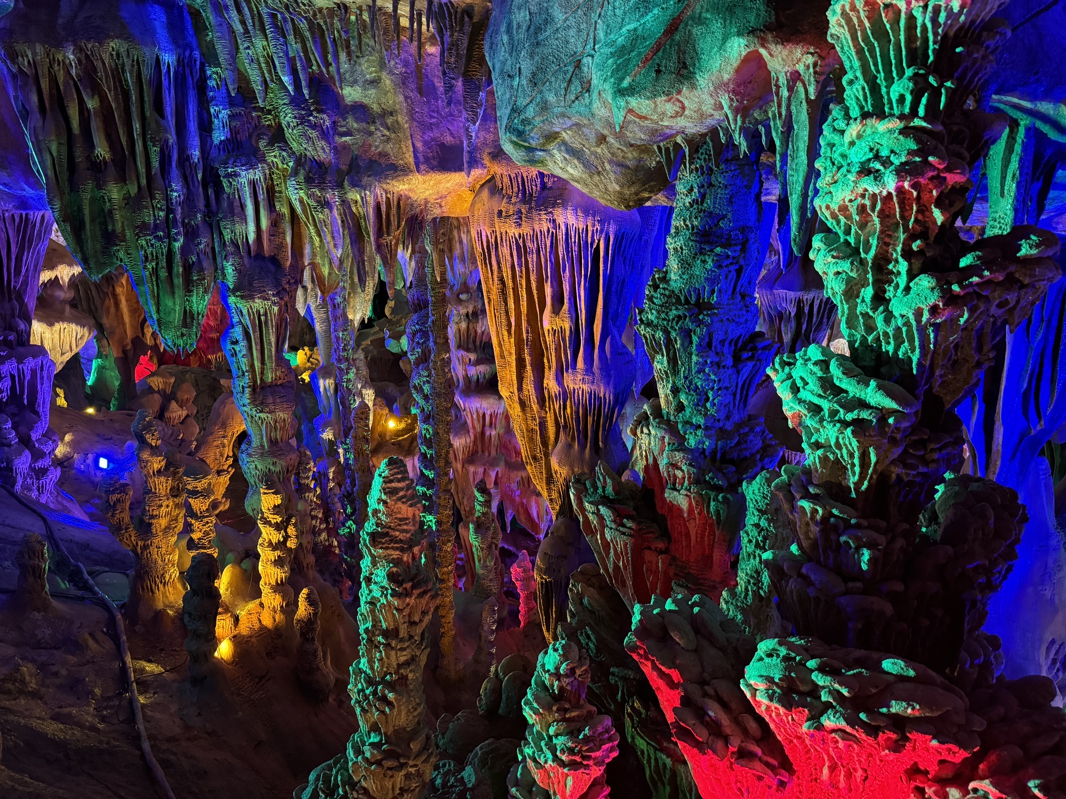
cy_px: 400
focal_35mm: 24
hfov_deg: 71.6
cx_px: 533
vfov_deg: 56.8
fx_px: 739
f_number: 1.78
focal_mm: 6.86
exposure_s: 1/33
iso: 800
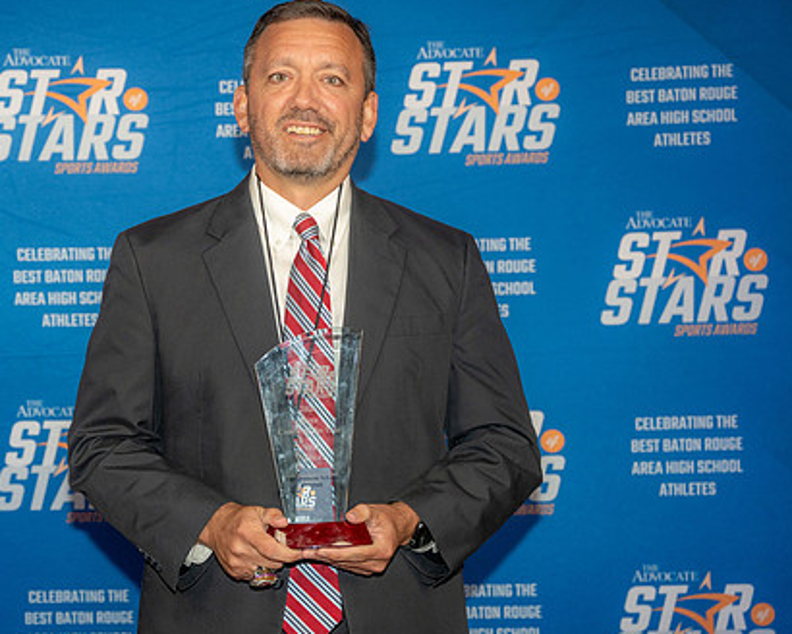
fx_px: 1617
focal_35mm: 69
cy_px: 347
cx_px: 251
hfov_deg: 27.3
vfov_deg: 22.2
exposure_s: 1/125
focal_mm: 52
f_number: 4
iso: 320
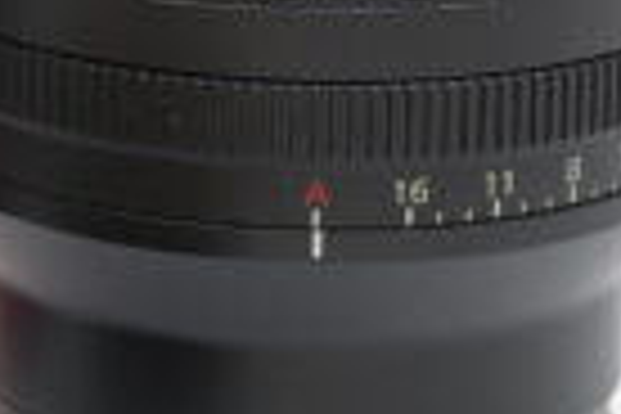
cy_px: -380
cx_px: -594
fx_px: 6934
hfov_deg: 5.0
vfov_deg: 3.4
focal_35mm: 402
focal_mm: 54
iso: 640
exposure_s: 1/125
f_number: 6.3
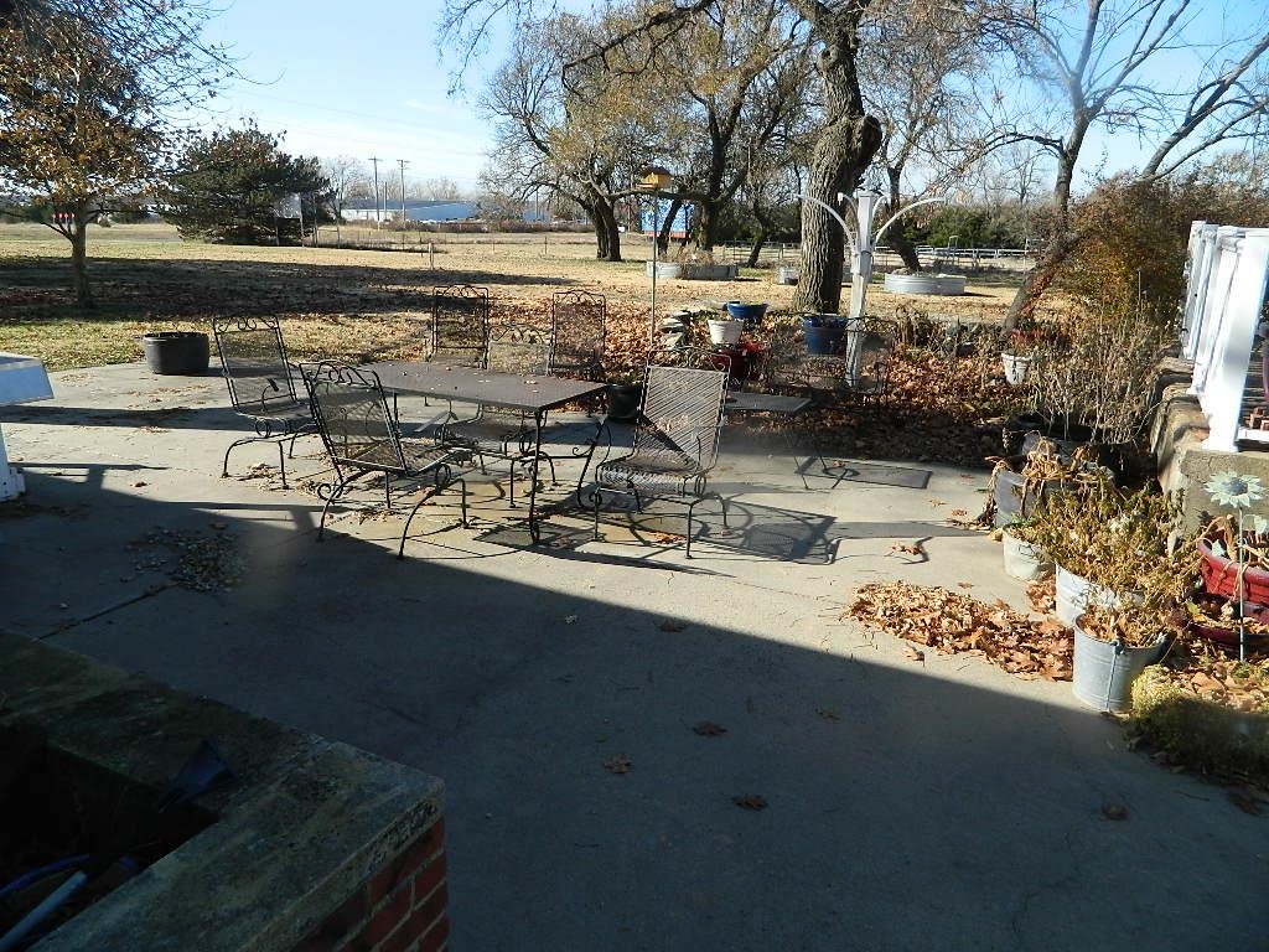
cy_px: 476
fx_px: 916
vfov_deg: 54.9
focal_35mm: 25
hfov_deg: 69.4
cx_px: 634
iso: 80
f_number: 3.1
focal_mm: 4.5
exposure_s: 1/640
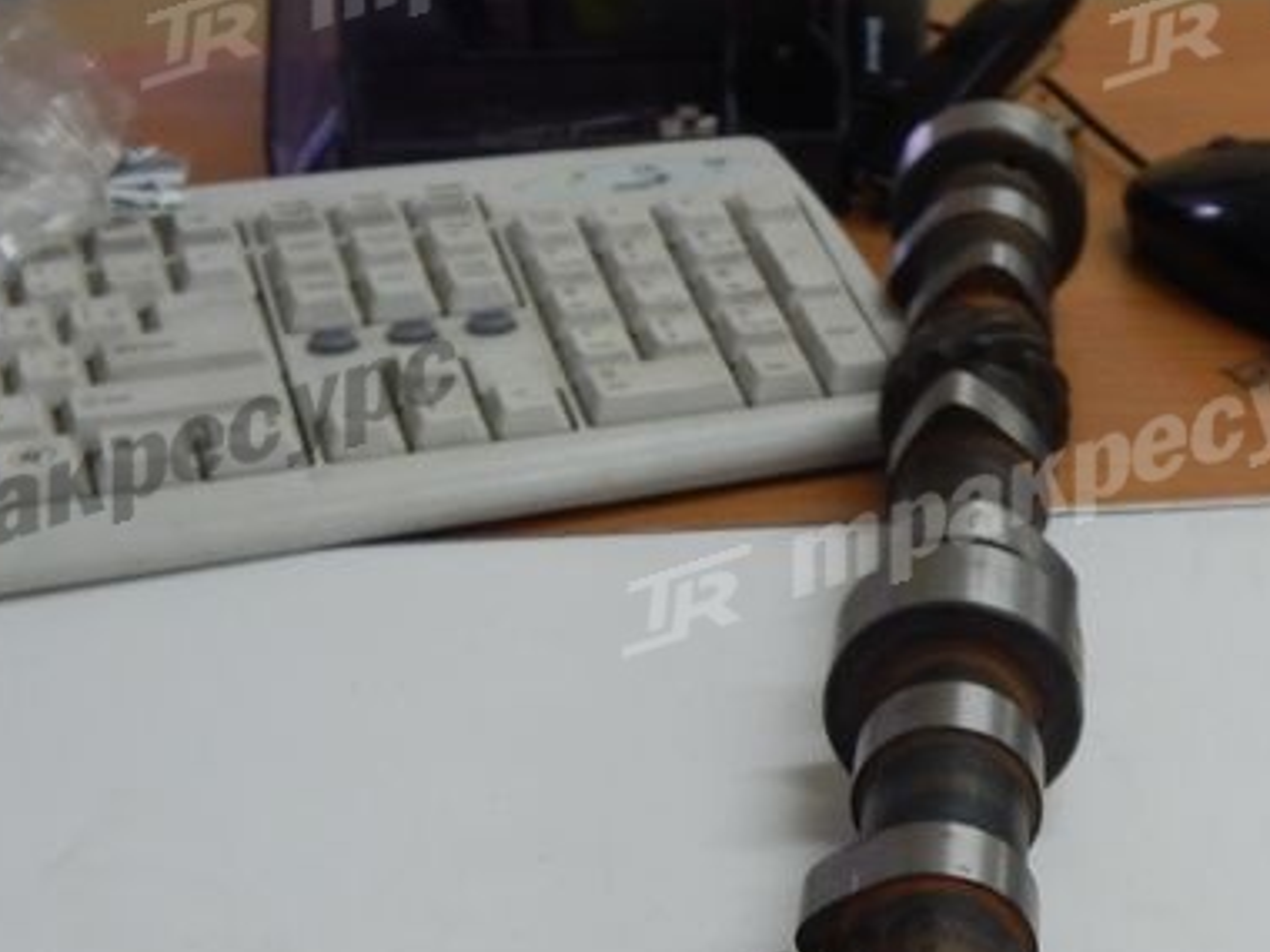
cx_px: 912
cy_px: 935
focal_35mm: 80
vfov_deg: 18.0
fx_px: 2935
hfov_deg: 24.2
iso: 250
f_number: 3.4
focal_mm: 6.8
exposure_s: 1/30
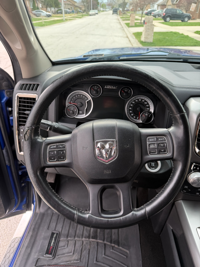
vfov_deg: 71.6
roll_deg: -0.6
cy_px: 134
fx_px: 185
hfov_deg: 56.8
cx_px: 100
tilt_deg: -33.6
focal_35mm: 24
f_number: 1.78
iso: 80
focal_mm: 6.76
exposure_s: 1/207
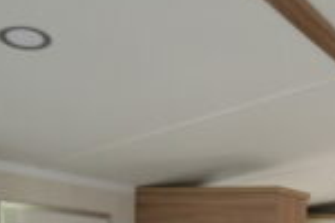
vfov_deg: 19.9
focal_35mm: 54
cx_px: 270
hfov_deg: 35.6
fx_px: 502
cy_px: 375
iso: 280
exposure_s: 1/125
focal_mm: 10
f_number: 5.6
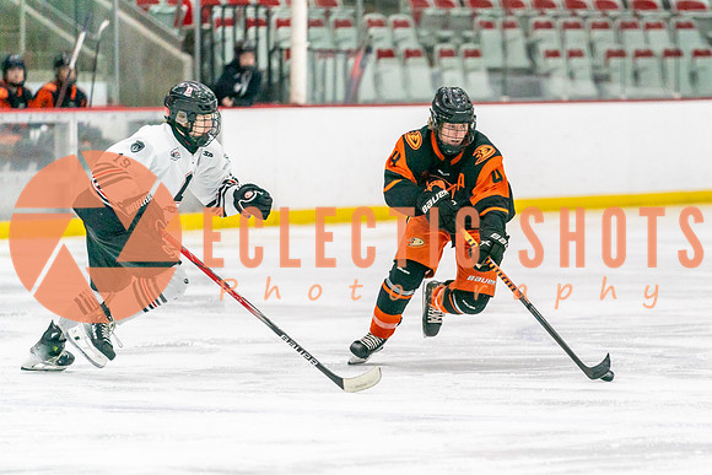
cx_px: 488
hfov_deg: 7.3
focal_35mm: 281
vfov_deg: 4.9
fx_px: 5552
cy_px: 325
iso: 3200
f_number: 2.8
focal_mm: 200
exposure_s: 1/1250
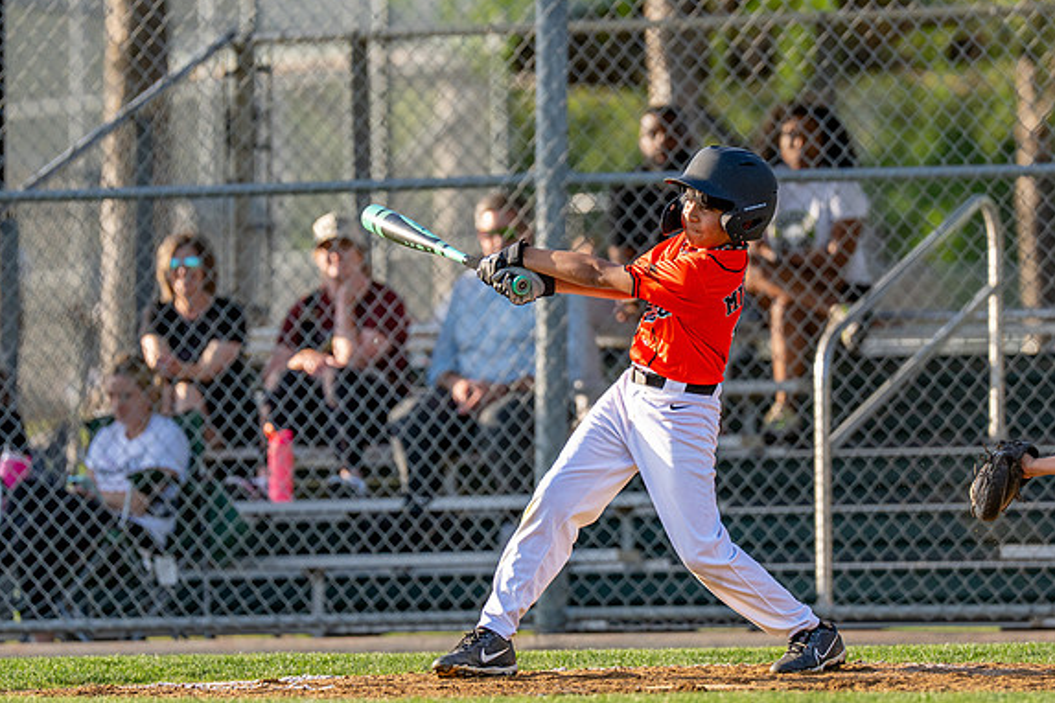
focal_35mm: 397
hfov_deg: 5.2
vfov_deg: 3.5
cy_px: 304
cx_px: 658
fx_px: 11633
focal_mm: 200
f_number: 2.8
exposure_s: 1/2500
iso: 400
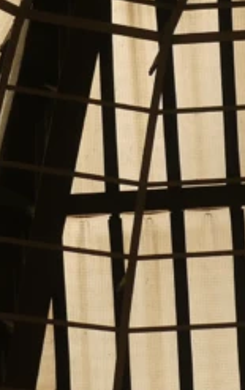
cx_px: 196
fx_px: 1534
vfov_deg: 14.4
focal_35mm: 144
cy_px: 54
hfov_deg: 9.1
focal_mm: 7.6
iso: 100
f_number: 2.8
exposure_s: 1/1600
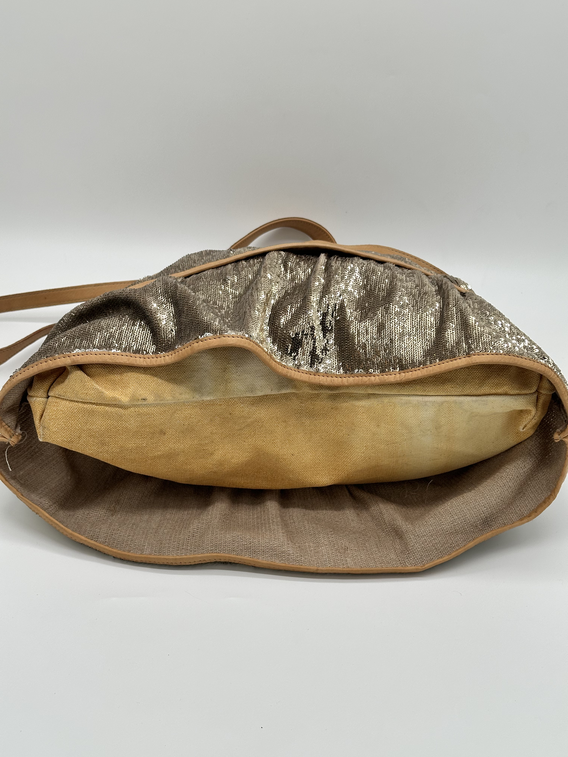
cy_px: 378
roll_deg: -4.3
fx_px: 1050
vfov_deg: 39.7
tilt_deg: -25.4
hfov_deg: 30.3
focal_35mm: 48
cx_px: 284
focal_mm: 6.86
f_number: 1.78
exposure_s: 1/608
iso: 64
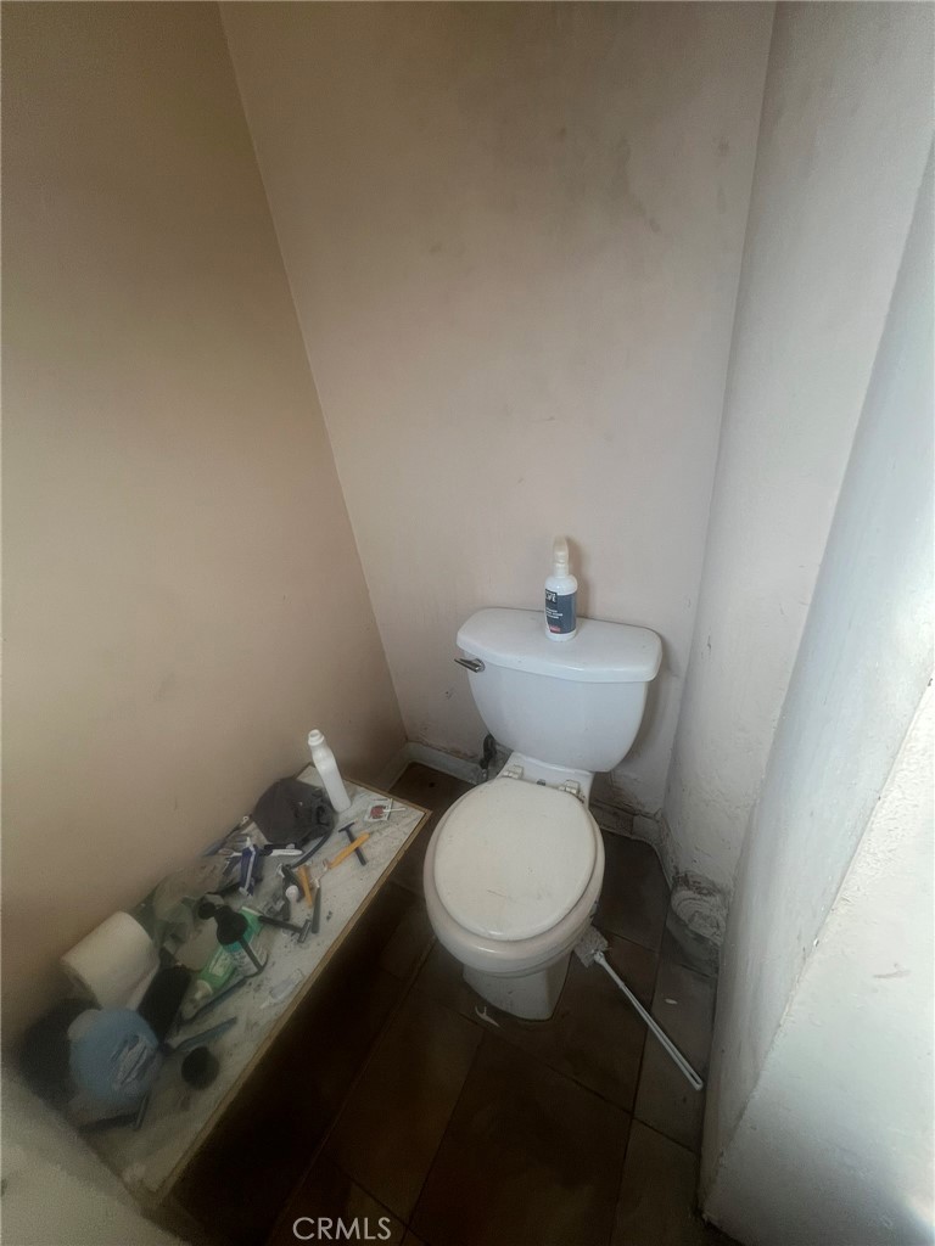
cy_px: 623
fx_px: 468
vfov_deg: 106.2
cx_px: 468
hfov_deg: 89.9
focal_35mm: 13
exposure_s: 1/99
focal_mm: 1.57
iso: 160
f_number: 1.8
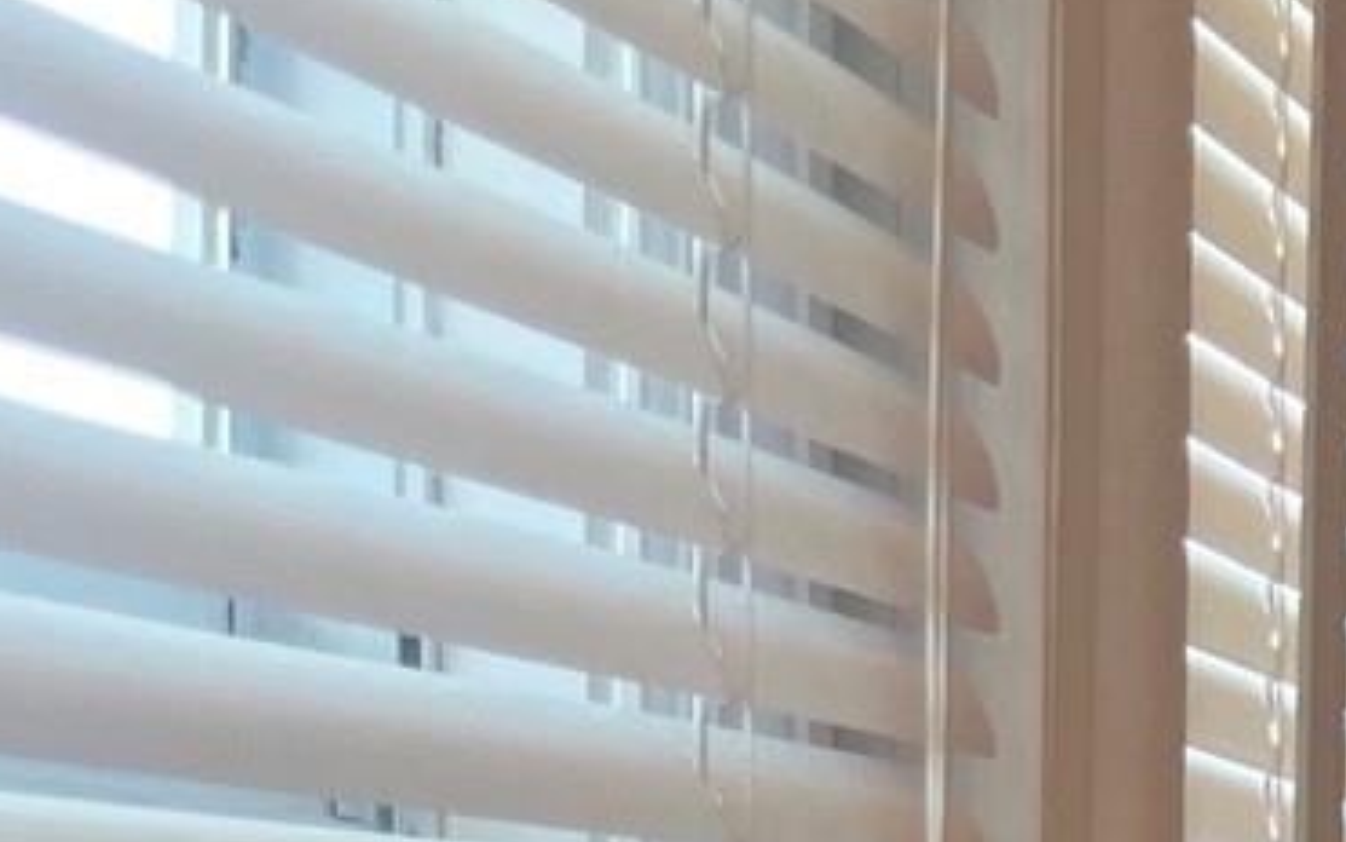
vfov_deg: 9.9
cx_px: 2754
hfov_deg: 14.4
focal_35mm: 119
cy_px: 1920
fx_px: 4366
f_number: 1.6
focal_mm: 5.1
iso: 125
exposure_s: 1/120
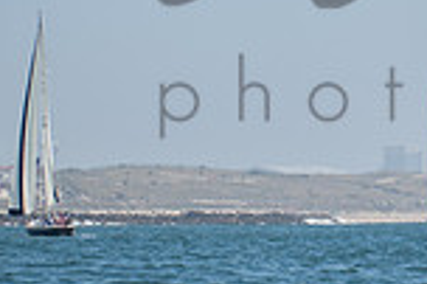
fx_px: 5545
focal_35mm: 468
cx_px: 784
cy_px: -114
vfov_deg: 2.9
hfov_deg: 4.4
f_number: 6.3
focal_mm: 80
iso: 200
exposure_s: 1/1000
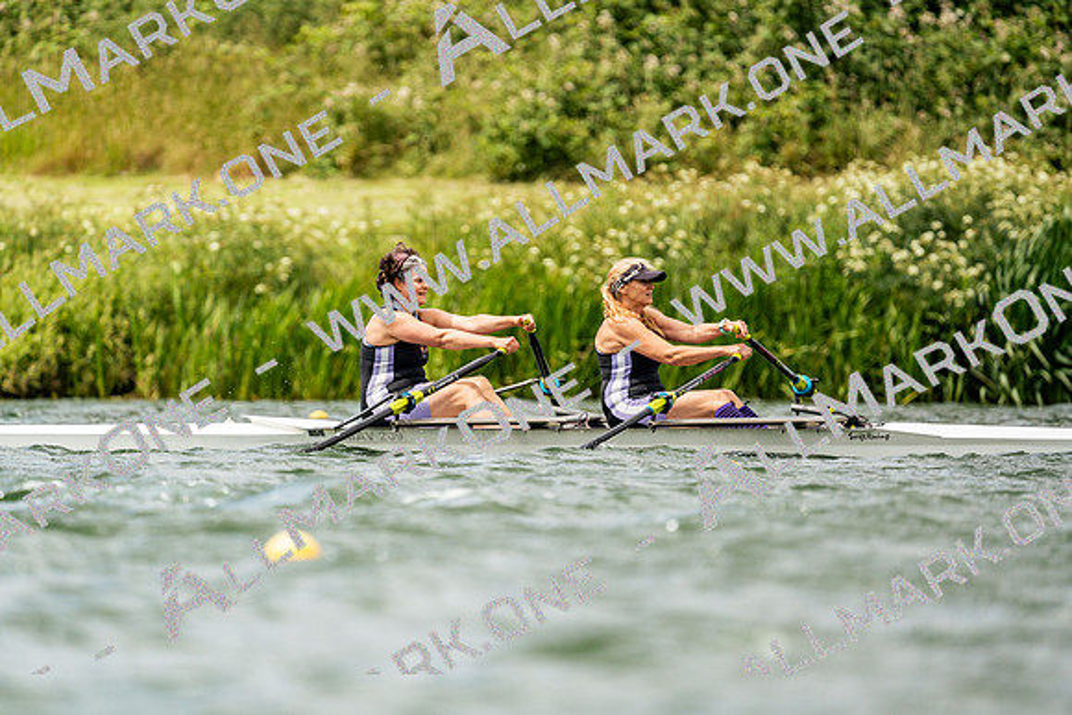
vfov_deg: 2.3
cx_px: 536
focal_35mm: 600
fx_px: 17870
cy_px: 358
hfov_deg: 3.4
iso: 400
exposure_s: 1/2000
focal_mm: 600
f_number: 6.3
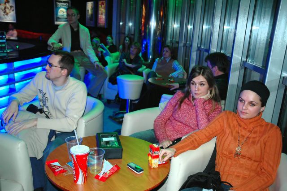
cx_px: 144
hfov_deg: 57.2
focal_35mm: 33
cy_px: 96
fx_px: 263
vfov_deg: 39.9
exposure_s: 1/60
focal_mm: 22
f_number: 3.8
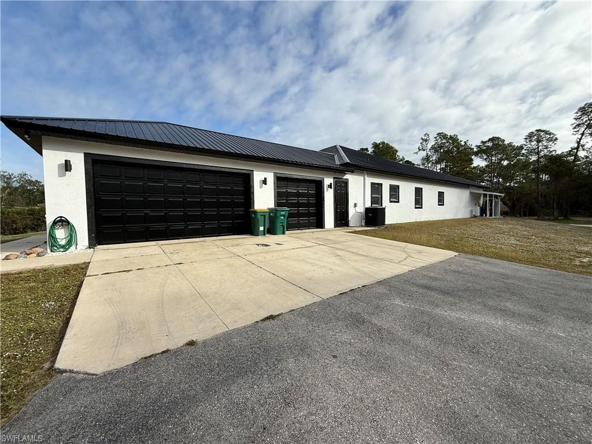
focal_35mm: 14
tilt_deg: -2.2
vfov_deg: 85.7
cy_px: 222
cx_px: 296
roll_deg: +1.0
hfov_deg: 102.1
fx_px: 239
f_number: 2.2
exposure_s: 1/1961
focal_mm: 2.22
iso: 50
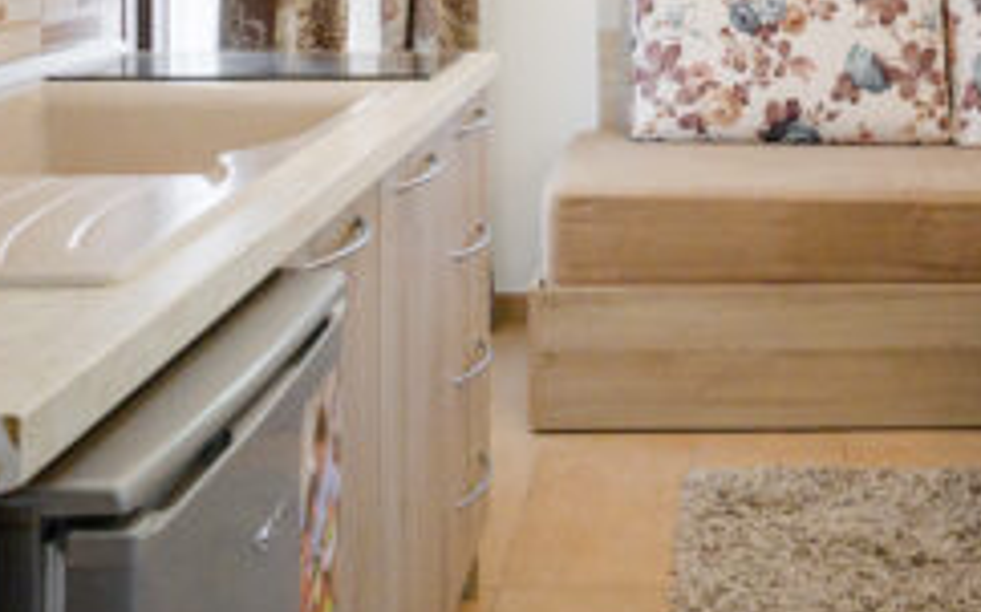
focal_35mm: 55
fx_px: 1470
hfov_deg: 35.7
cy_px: -144
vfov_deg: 21.6
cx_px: 786
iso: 1600
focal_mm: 17
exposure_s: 1/125
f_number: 5
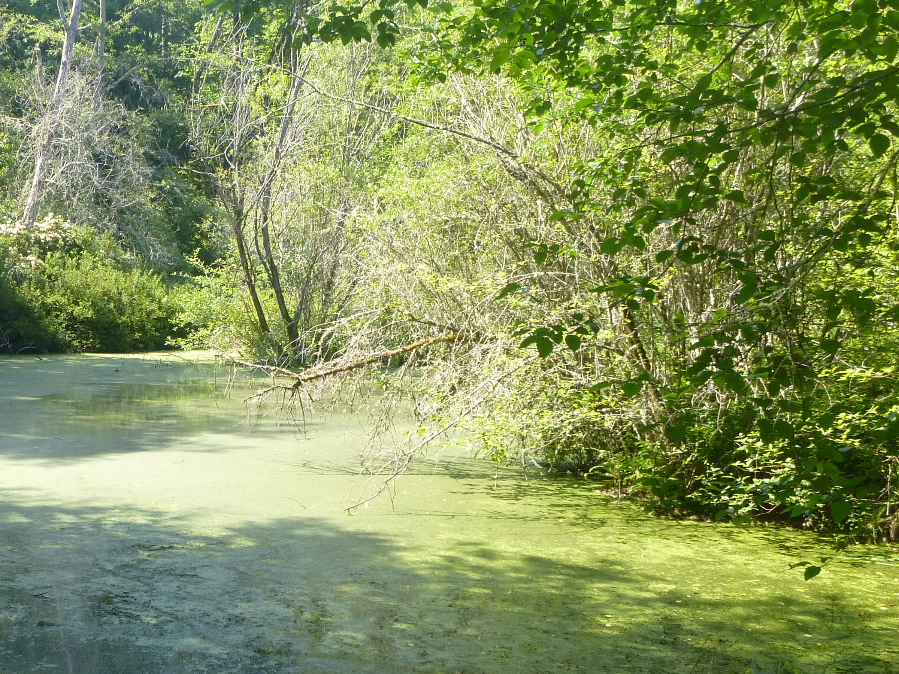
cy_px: 325
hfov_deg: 38.6
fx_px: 1247
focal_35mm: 48
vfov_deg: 30.3
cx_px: 223
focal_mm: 4.5
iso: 100
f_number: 3.9
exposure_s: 1/100
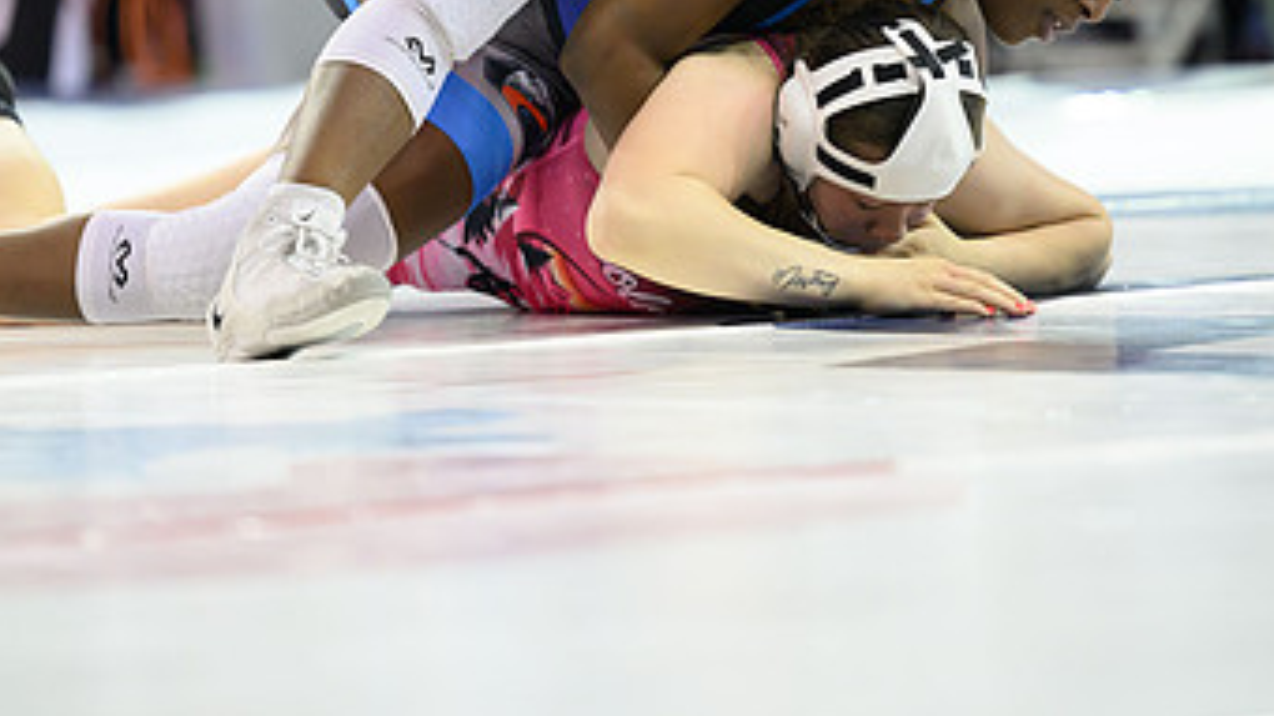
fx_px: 9355
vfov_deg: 4.4
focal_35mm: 277
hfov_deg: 7.8
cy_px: 111
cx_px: 663
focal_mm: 155
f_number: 2.8
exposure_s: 1/800
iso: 3200
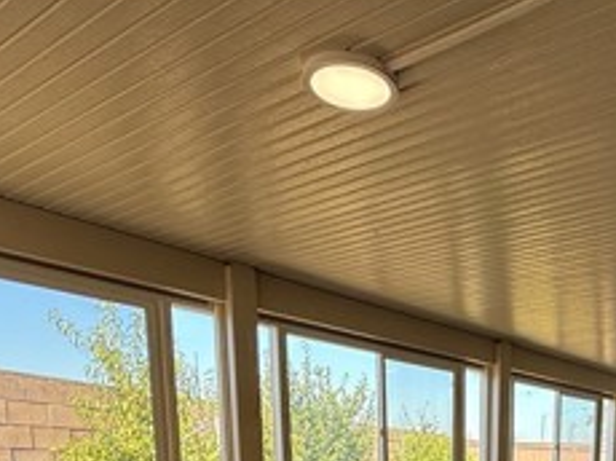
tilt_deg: -11.7
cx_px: 533
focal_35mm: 39
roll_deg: -1.7
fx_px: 693
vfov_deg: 29.3
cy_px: 608
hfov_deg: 44.4
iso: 64
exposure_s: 1/134
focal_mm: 2.22
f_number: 2.2
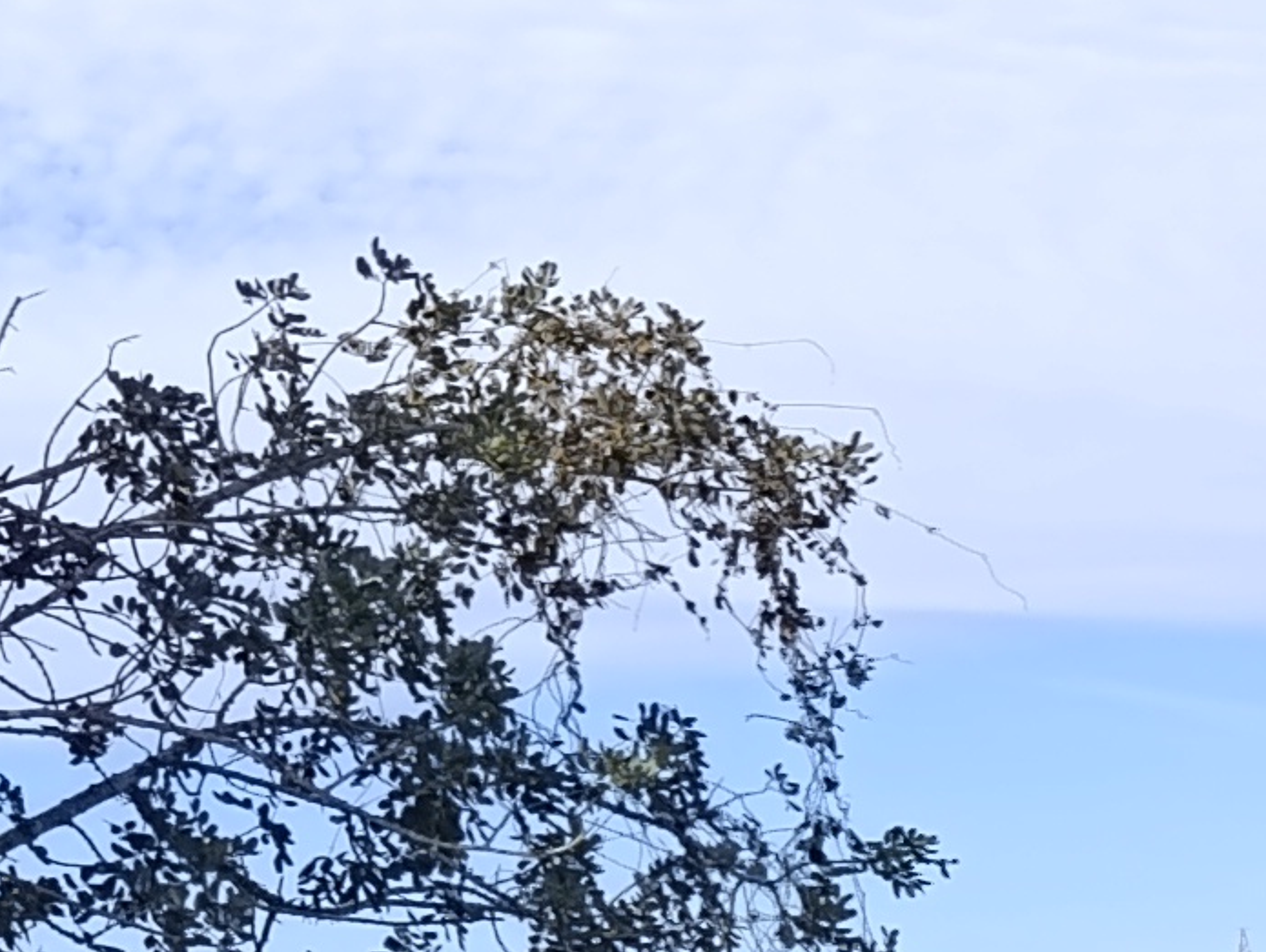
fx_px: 4943
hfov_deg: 12.5
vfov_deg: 11.0
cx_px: -1424
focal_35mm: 135
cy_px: 446
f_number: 1.6
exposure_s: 1/560
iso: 50
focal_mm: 6.14
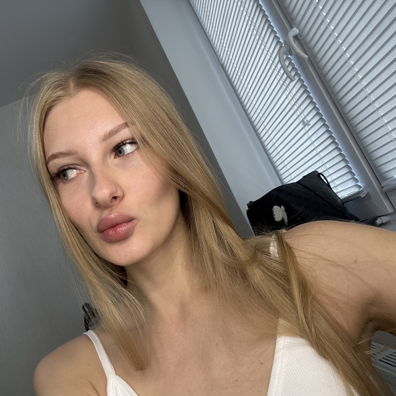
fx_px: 362
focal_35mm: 28
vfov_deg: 57.3
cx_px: 161
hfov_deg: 56.9
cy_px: 203
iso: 80
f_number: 1.9
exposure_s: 1/50
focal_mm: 2.69
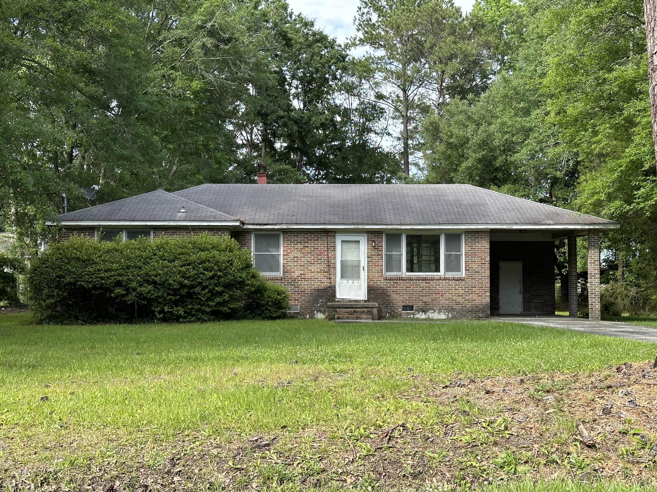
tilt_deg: +1.9
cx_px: 328
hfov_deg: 39.7
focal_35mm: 48
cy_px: 246
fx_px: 911
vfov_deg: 30.3
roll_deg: -0.1
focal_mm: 6.86
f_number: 1.78
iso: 64
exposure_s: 1/745
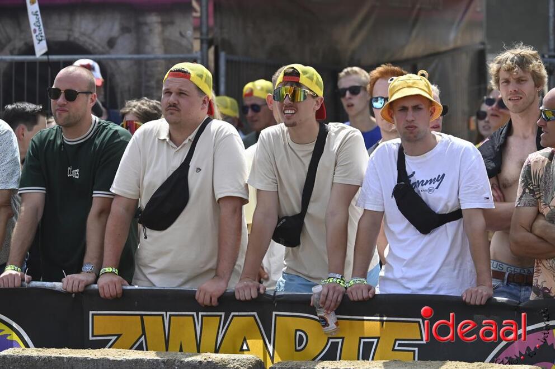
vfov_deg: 6.0
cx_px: 278
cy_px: 184
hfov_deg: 9.0
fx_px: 3542
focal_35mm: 230
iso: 1600
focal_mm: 230
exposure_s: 1/4000
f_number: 8
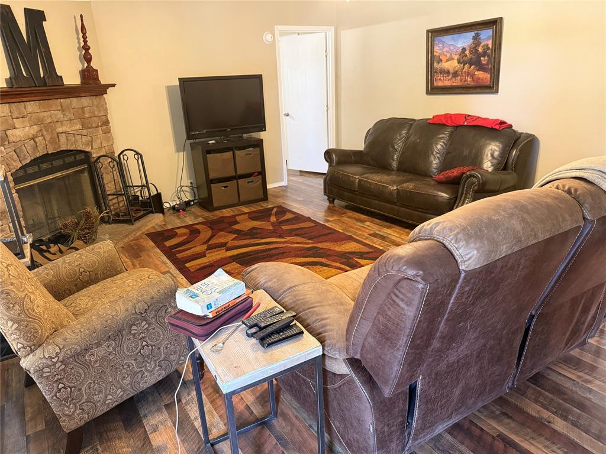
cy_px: 227
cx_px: 303
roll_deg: +2.1
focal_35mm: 24
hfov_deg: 71.6
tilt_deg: -19.6
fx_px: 420
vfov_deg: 56.8
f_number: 1.78
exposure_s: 1/60
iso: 500
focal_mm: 6.76
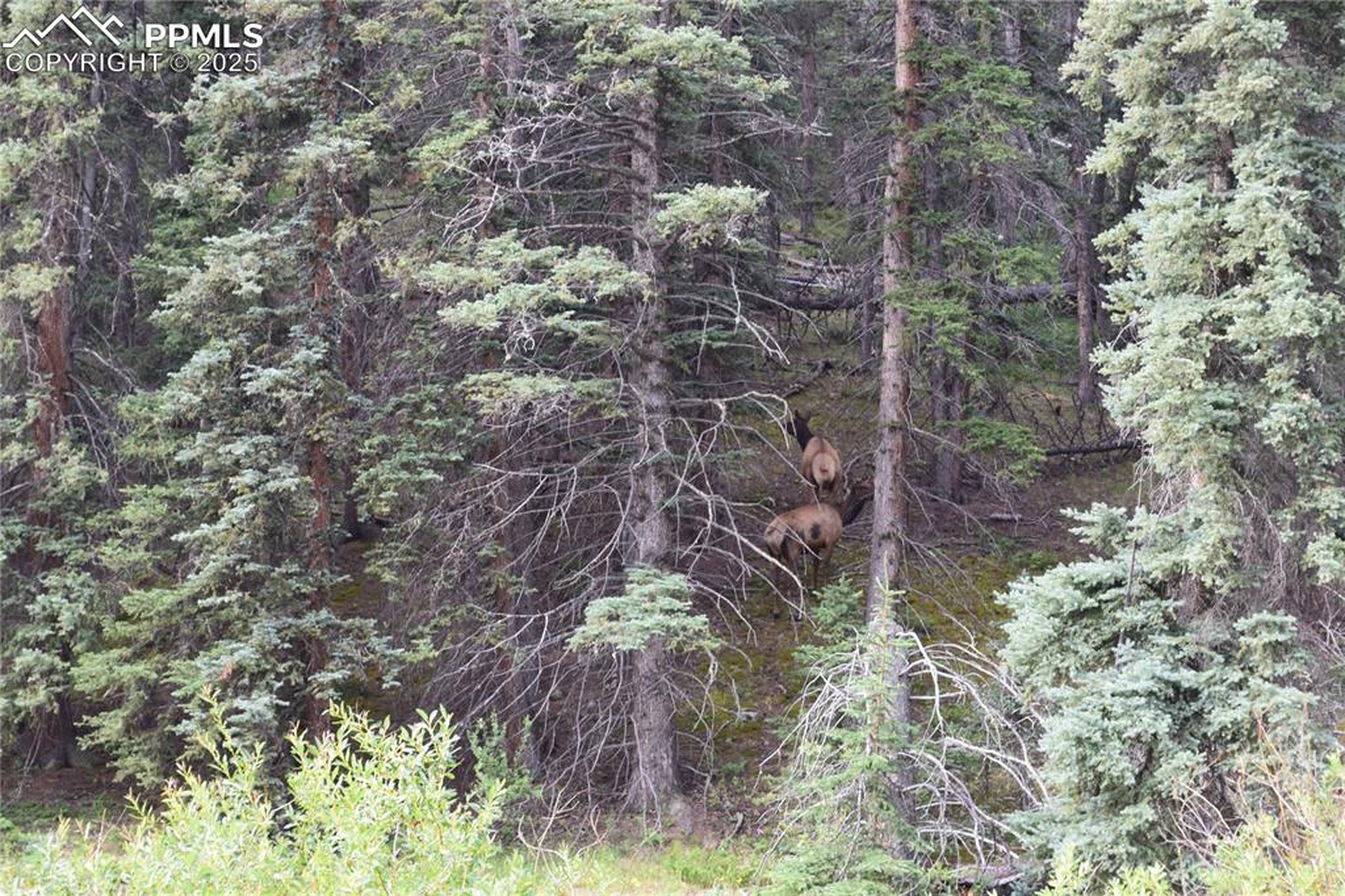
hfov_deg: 24.6
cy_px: 448
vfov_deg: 16.5
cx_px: 672
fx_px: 3081
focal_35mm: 82
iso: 400
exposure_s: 1/80
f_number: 8
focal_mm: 55
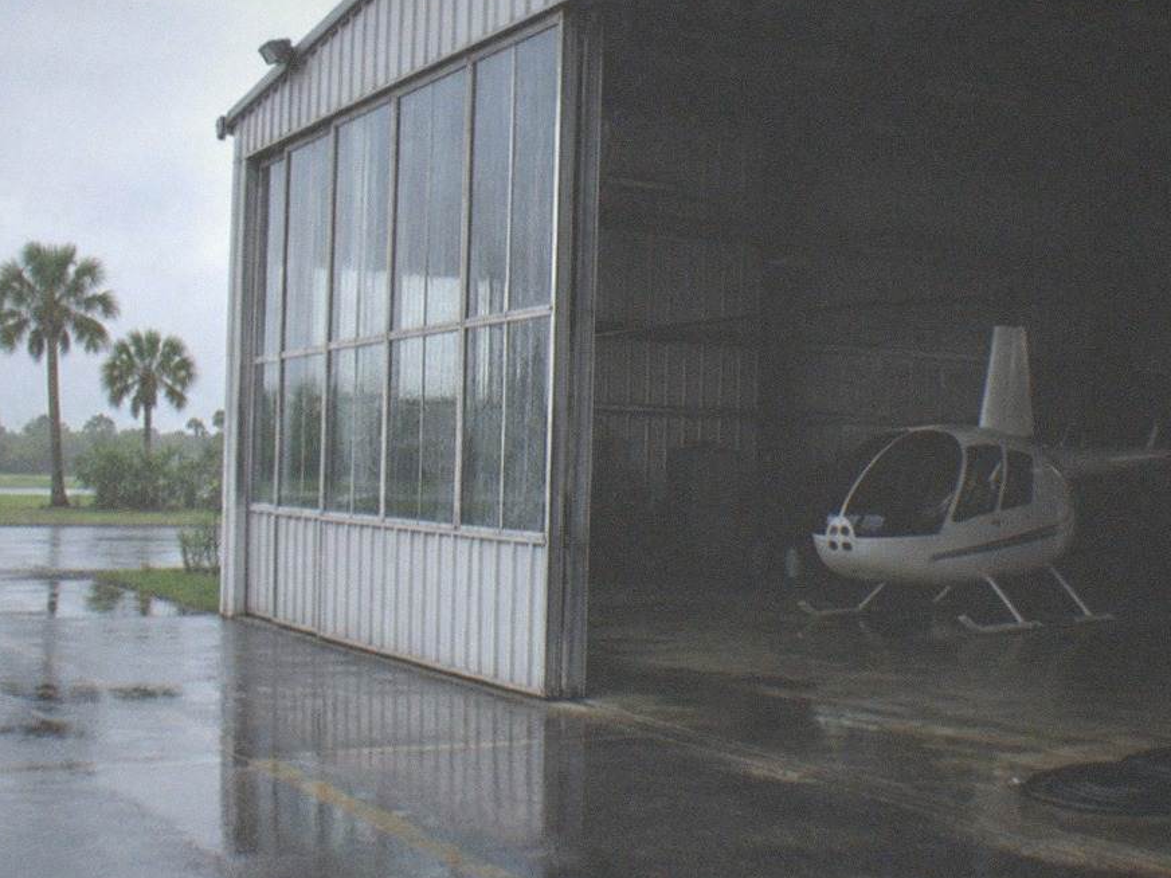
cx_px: 532
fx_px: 1827
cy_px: 435
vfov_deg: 27.0
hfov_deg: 35.5
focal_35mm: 54
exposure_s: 1/500
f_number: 5.6
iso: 640
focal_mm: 49
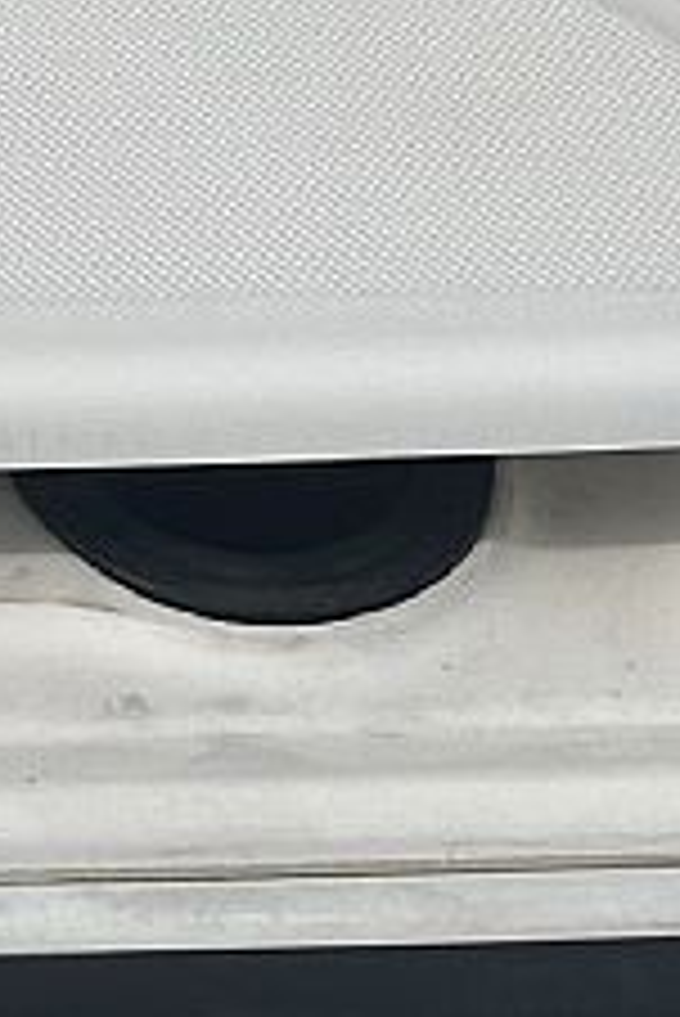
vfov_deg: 10.8
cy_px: -1480
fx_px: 4498
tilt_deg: -13.2
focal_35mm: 159
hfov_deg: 8.2
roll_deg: +0.6
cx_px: -766
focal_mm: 6.86
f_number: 1.78
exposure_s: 1/9709
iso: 80
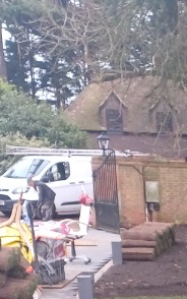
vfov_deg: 17.4
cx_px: 383
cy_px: 443
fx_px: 880
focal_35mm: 108
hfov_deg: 11.0
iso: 80
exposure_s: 1/50
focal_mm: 4.65
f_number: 1.8
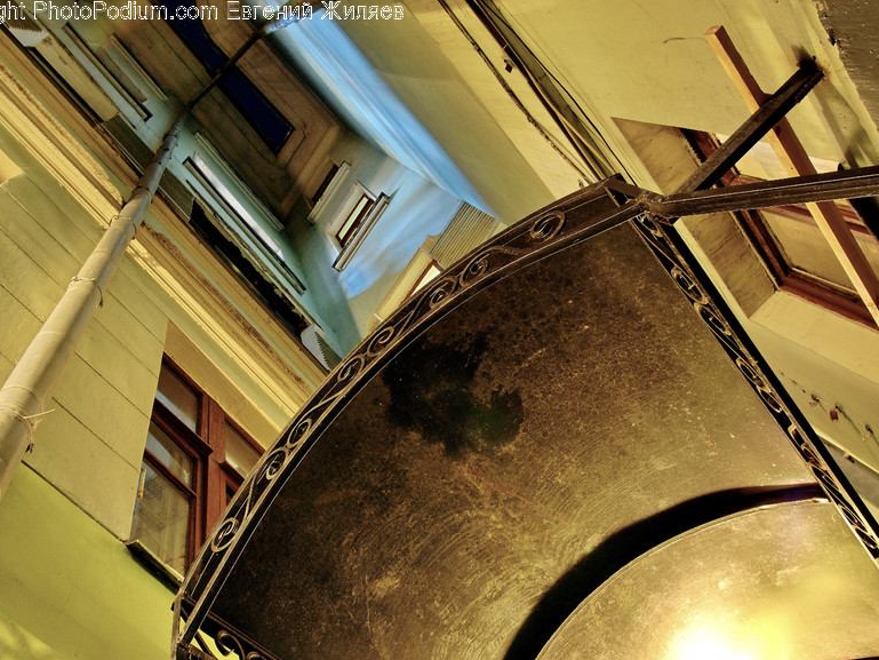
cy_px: 327
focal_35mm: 27
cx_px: 442
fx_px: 686
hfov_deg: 65.3
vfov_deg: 51.4
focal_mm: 16
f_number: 8
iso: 50
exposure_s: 30
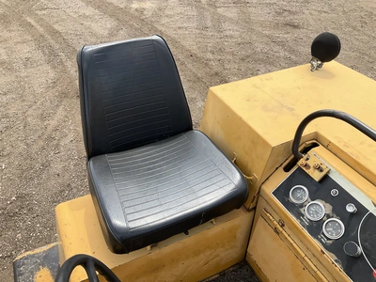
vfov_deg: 48.2
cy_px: 141
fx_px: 315
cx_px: 188
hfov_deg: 61.7
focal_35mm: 29
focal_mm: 3
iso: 25
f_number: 1.8
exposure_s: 1/962
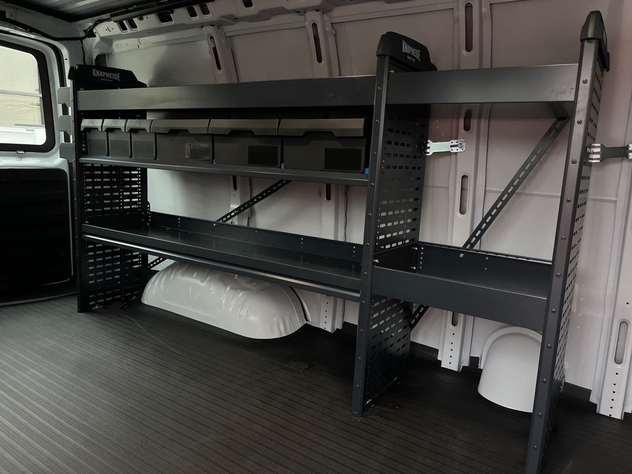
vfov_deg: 53.1
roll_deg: +0.0
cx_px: 316
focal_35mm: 26
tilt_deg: -9.8
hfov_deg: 67.3
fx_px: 475
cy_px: 237
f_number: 1.6
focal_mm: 5.1
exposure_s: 1/60
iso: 200
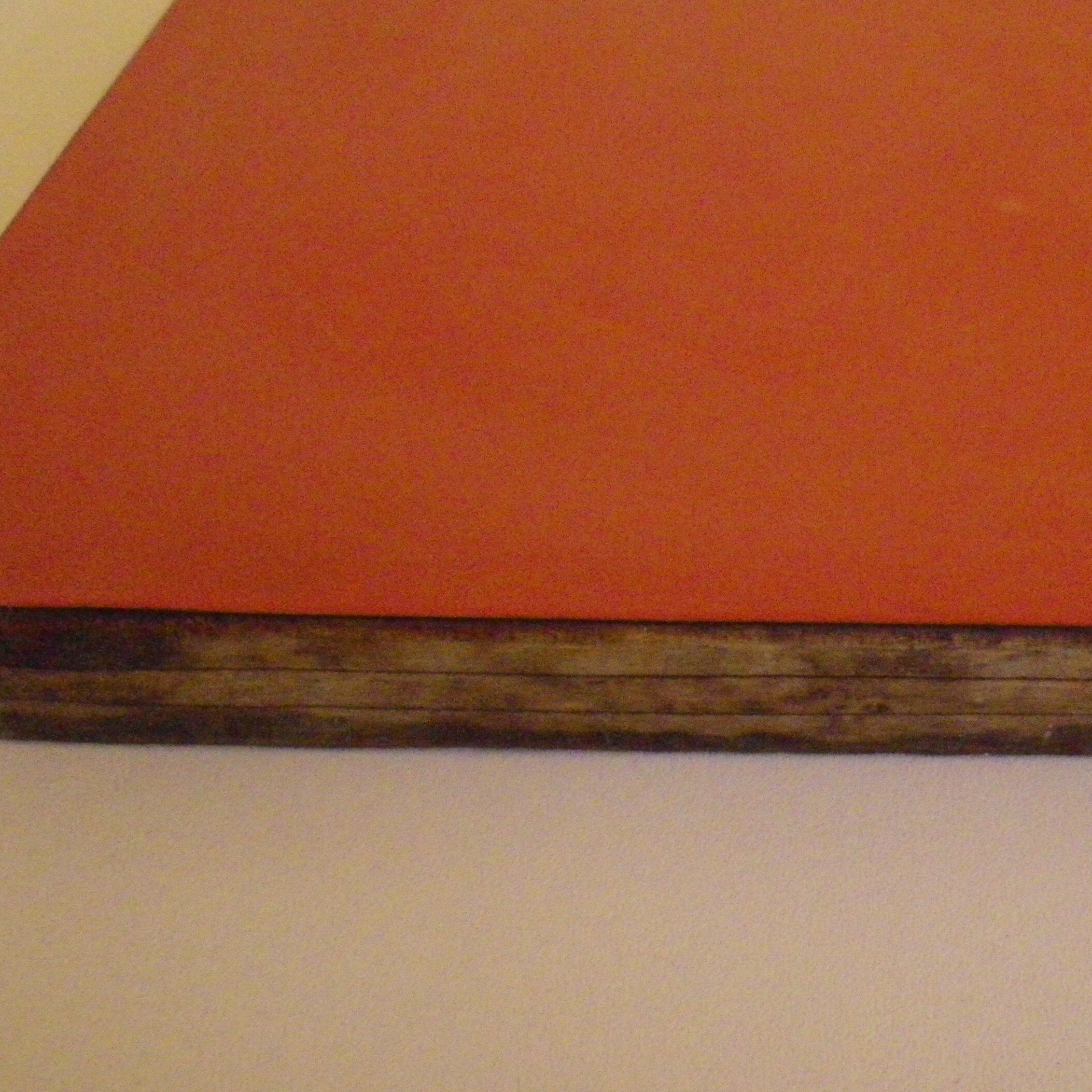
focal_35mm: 47
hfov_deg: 35.0
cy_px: 757
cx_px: 862
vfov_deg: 35.6
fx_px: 1677
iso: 800
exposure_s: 1/60
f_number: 2.6
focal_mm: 4.9
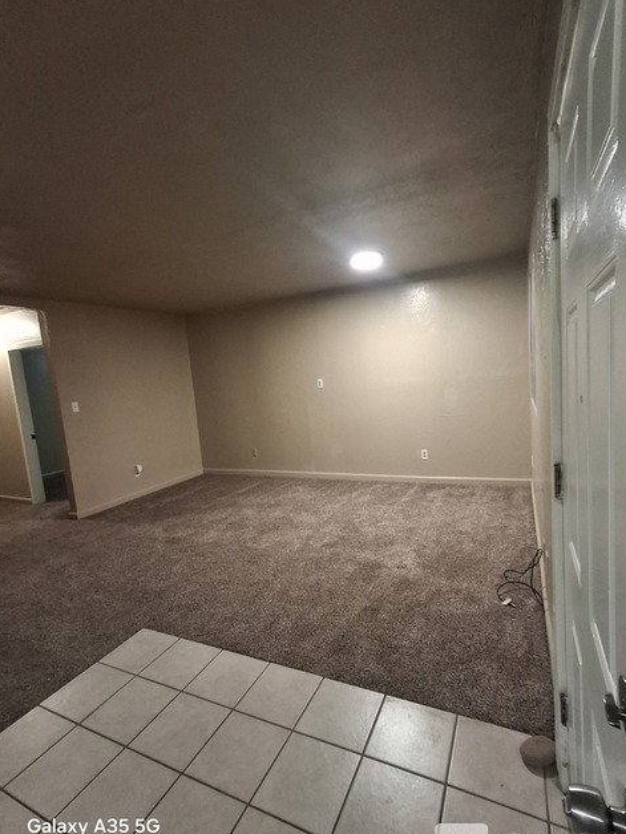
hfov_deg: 74.7
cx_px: 318
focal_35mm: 17
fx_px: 410
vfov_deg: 91.0
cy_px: 434
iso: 250
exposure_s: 1/25
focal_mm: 1.64
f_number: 2.2
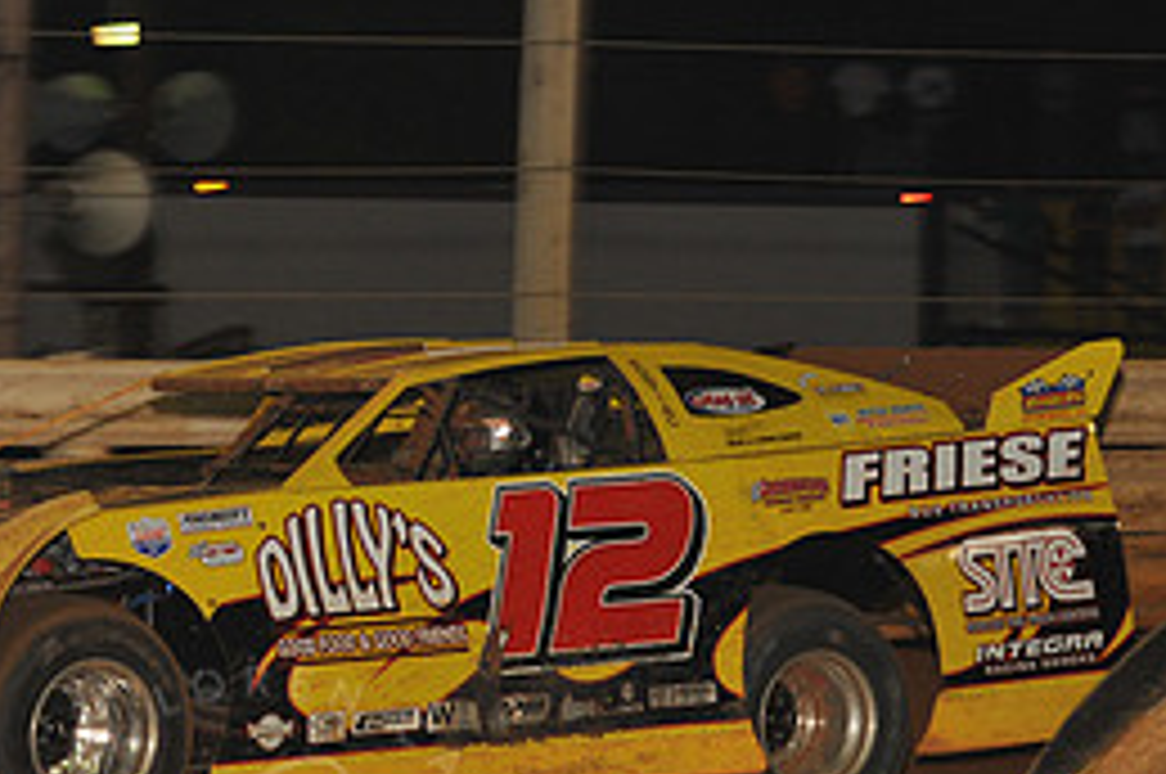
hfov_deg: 5.9
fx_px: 11225
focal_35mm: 347
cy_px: 522
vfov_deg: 4.0
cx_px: 257
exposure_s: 1/320
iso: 1000
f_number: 7.1
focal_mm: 155
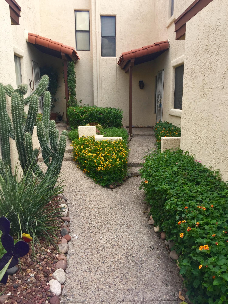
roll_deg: +1.6
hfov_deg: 48.2
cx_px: 114
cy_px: 152
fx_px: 255
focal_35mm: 29
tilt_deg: -5.2
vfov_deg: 61.7
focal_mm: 4.15
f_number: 2.2
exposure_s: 1/694
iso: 32
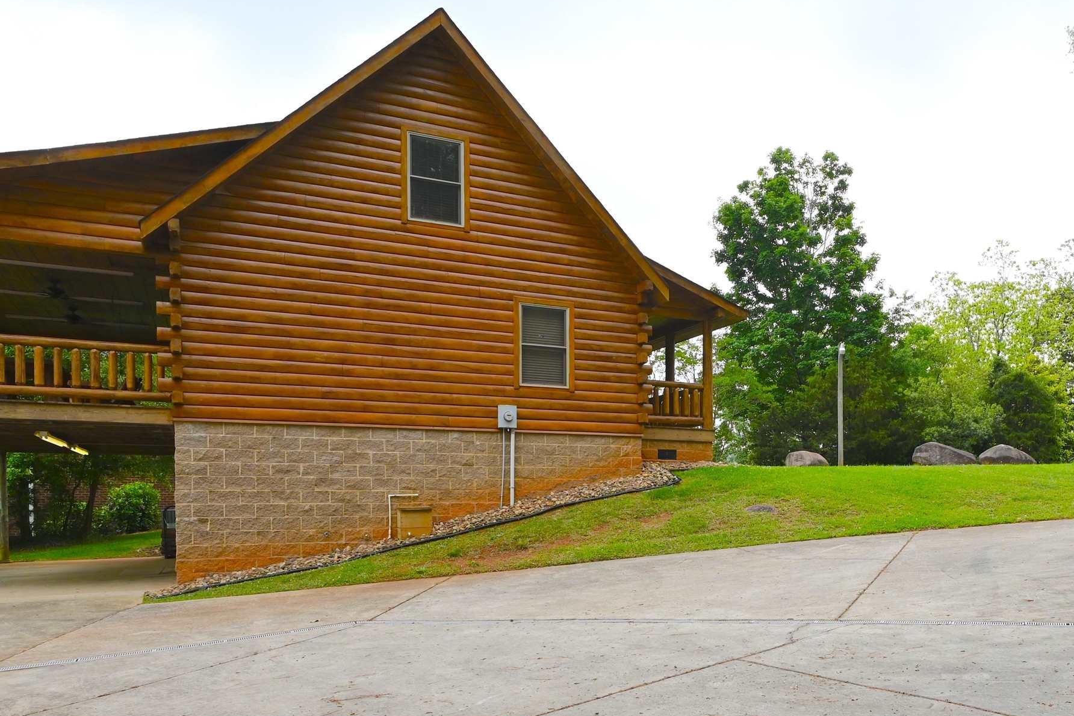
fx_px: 925
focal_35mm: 31
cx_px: 751
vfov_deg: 41.4
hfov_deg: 58.3
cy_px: 512
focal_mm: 12
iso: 125
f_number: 5.6
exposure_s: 1/250
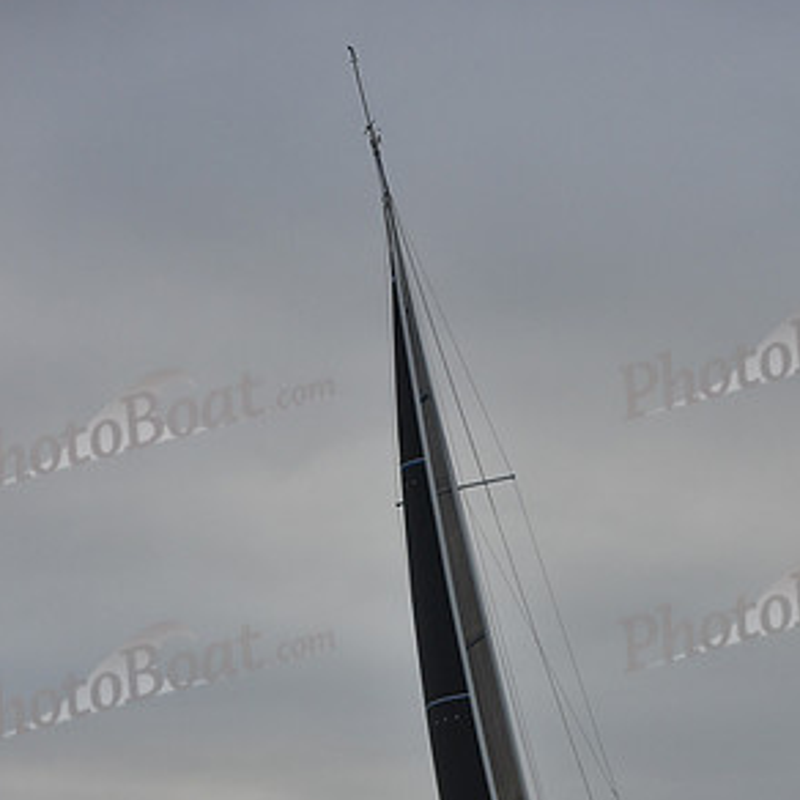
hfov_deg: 14.8
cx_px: 478
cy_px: 784
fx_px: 3085
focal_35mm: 118
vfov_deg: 14.6
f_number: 5
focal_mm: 70
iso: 500
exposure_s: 1/640
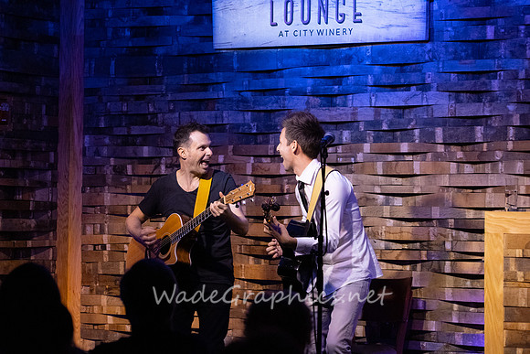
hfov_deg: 15.8
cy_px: 177
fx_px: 1914
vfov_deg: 10.6
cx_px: 265
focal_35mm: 130
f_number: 6.3
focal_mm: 130
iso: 6400
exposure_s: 1/200
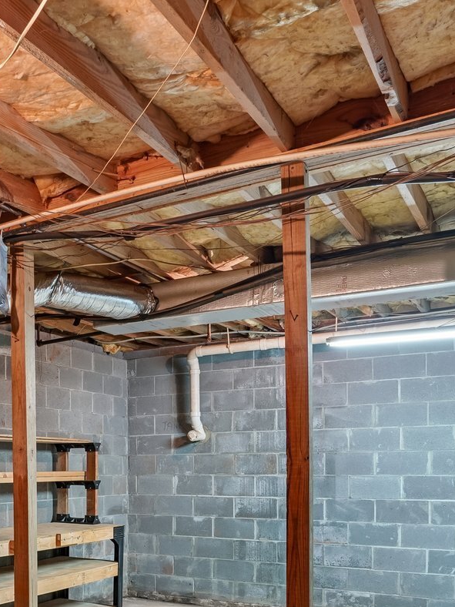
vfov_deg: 44.7
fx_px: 701
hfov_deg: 32.4
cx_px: -23
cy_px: 476
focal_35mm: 40
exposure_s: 1.6
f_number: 8
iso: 400
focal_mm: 16
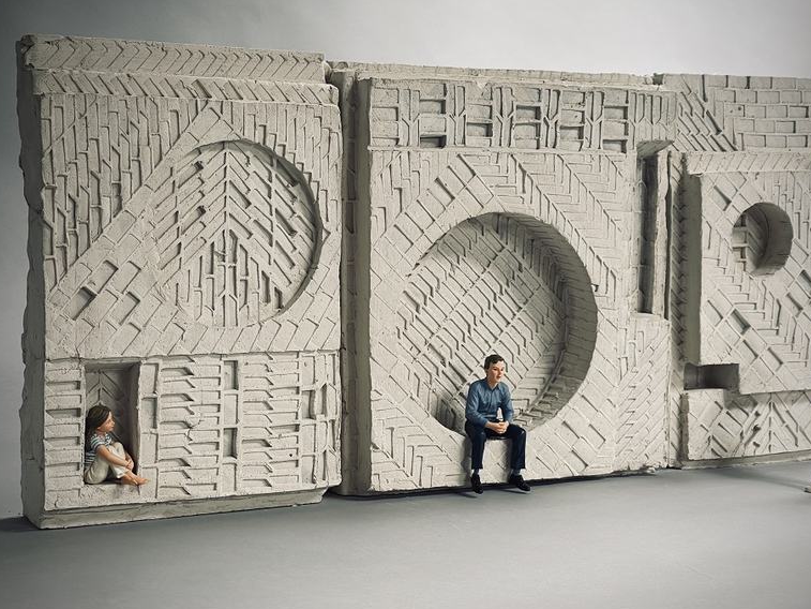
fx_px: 1664
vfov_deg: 20.7
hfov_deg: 27.4
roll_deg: -2.0
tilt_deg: -6.7
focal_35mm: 71
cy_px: 318
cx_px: 436
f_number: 2.2
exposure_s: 1/113
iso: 20
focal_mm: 7.5
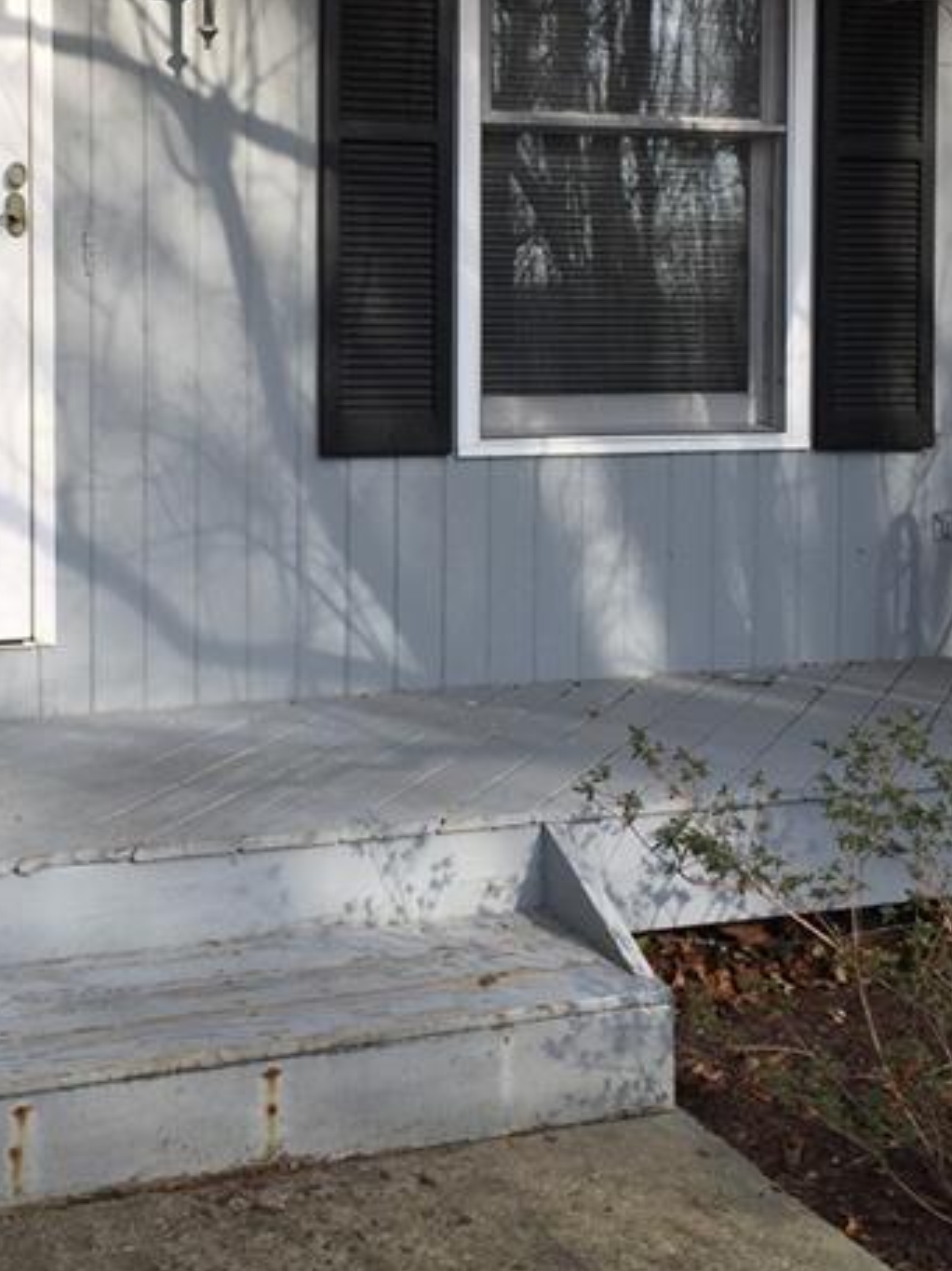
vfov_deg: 38.5
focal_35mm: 49
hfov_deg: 29.4
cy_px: 433
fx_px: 1798
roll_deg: -0.4
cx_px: 290
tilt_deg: -2.3
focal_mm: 4.15
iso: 32
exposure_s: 1/659
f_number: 2.2
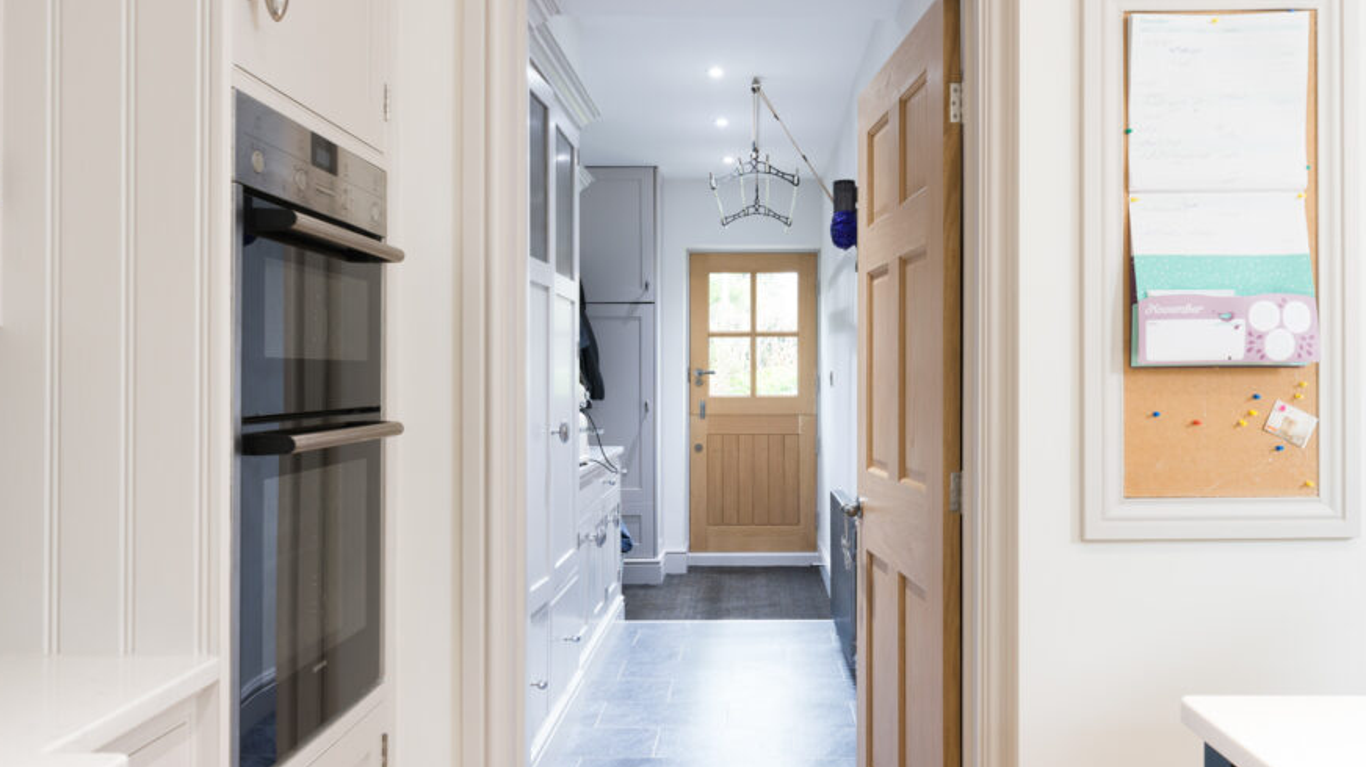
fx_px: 1086
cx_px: 730
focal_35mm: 30
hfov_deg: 64.2
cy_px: 390
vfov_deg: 38.9
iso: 400
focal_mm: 24
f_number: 9
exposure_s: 1/3
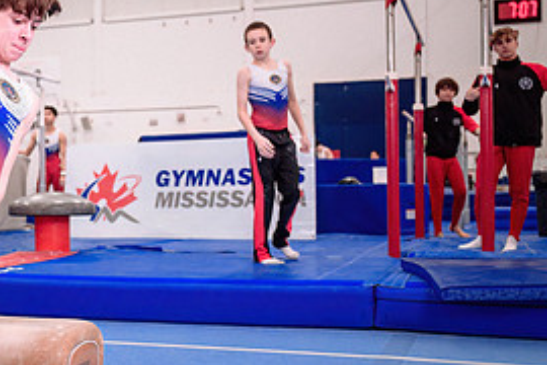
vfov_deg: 20.9
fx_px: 988
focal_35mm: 65
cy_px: 189
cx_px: 84
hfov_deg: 30.0
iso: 1600
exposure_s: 1/640
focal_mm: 28.5
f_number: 2.8
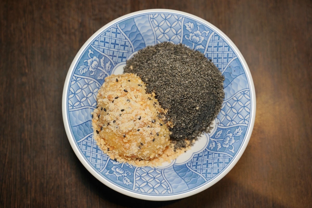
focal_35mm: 47
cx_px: 156
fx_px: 407
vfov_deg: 28.6
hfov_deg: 41.9
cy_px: 104
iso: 160
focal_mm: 47
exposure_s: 1/60
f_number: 4
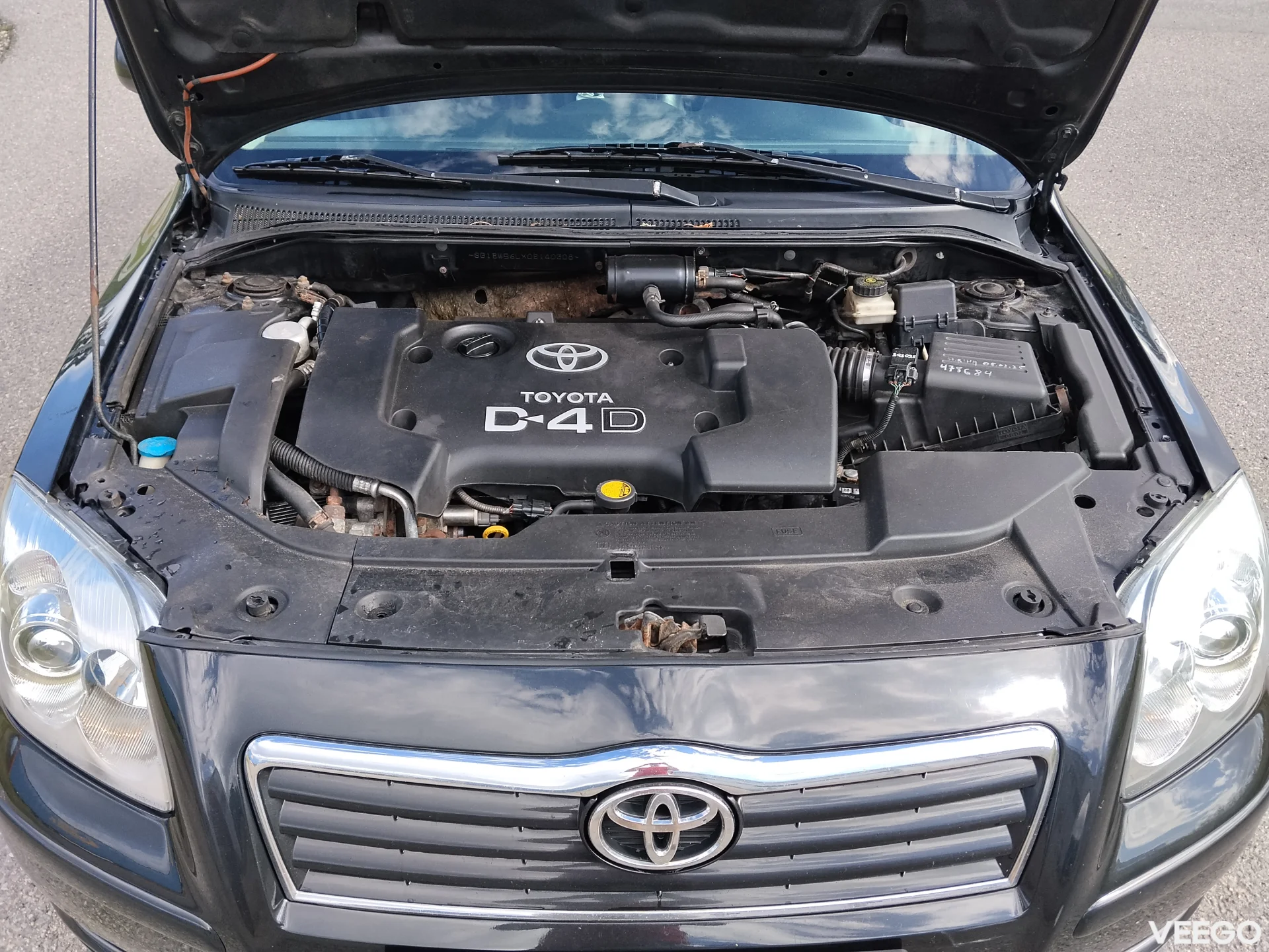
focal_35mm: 29
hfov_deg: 61.7
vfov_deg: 48.2
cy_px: 476
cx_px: 634
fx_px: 1063
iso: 50
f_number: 1.8
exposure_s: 1/423
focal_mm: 4.22
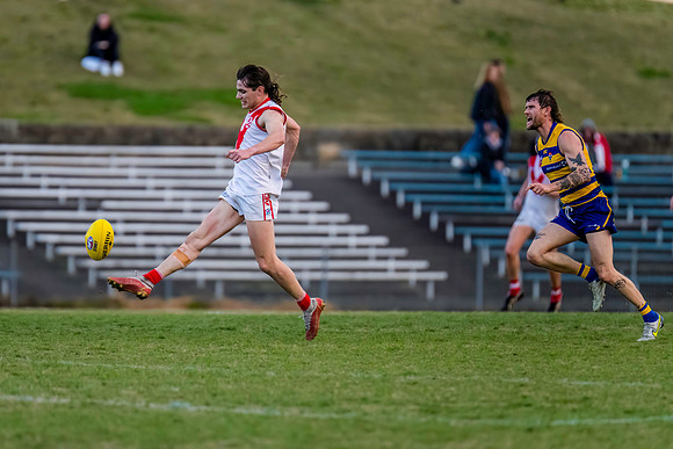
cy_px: 168
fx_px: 10111
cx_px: 263
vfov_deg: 2.5
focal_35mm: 541
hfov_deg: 3.8
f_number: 4
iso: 2200
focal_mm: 420
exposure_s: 1/1600
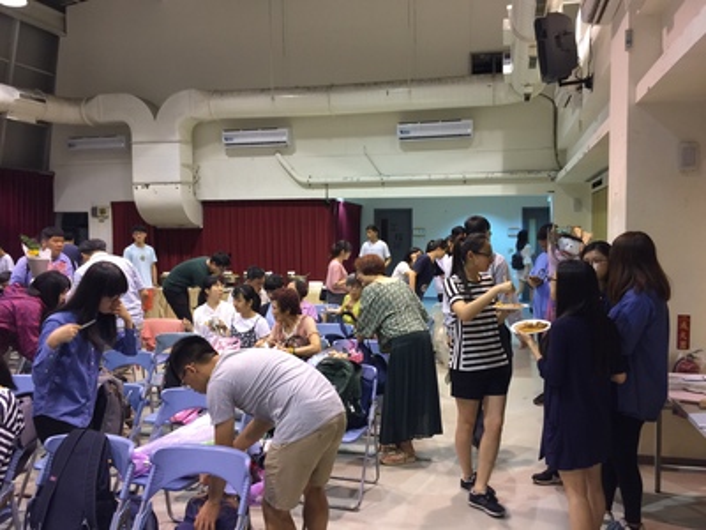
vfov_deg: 48.2
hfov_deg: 61.7
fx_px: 591
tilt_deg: -4.1
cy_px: 265
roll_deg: -1.2
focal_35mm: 29
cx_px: 353
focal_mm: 4.15
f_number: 2.2
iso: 40
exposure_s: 1/15
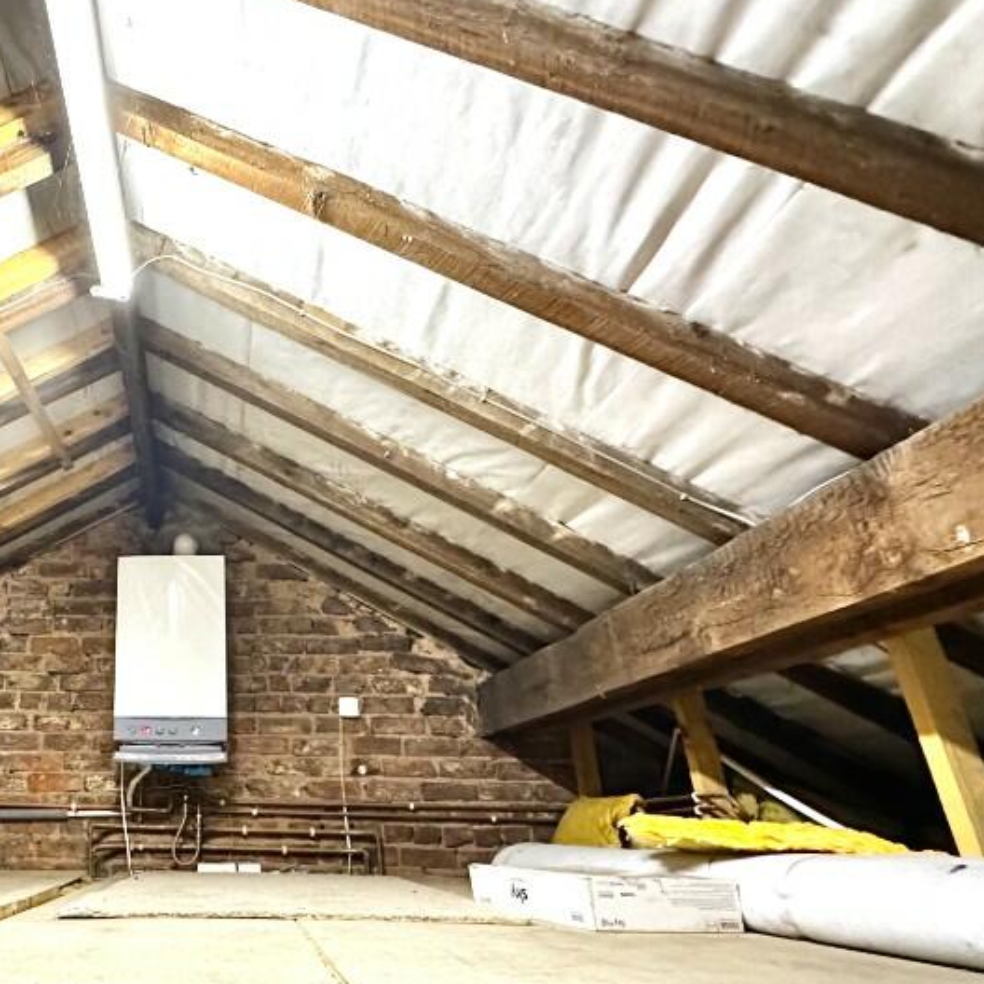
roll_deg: -1.1
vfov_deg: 64.6
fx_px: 772
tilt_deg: +17.6
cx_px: 160
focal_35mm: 24
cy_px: 580
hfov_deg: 58.6
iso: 1600
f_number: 2.2
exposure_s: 1/25
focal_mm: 2.22
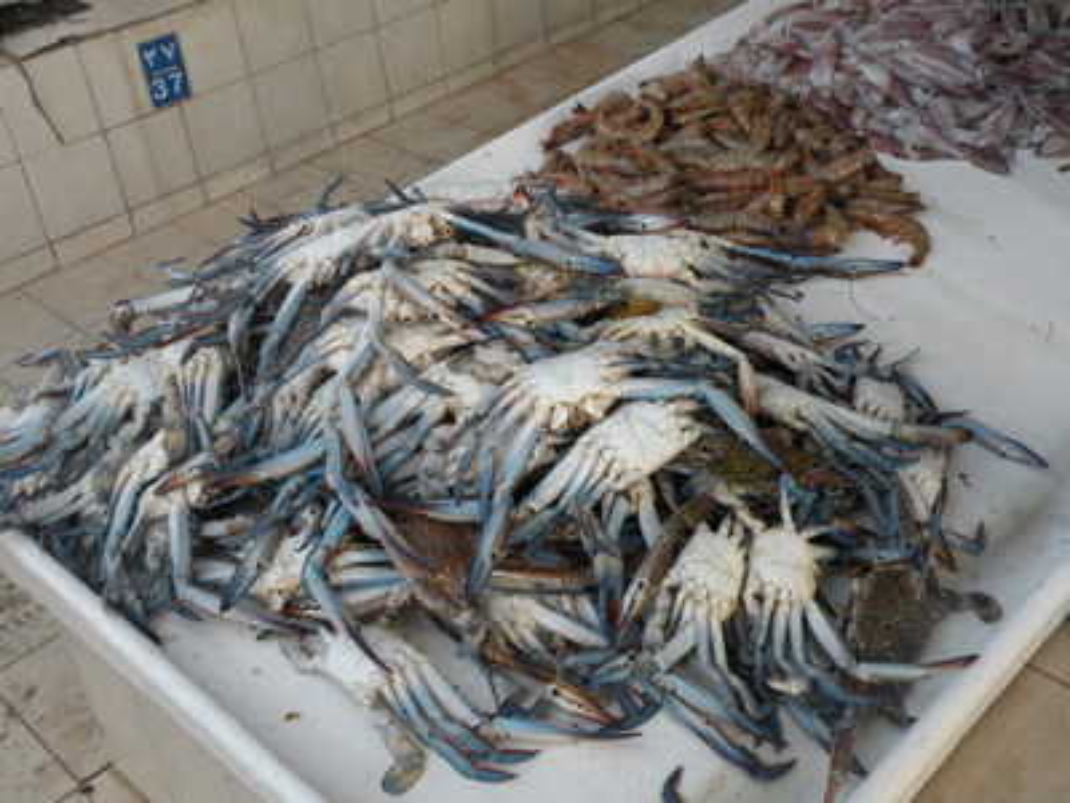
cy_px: 402
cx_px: 535
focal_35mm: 42
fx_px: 1298
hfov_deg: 44.8
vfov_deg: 34.3
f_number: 4
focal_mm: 7.4
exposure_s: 1/115
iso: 64
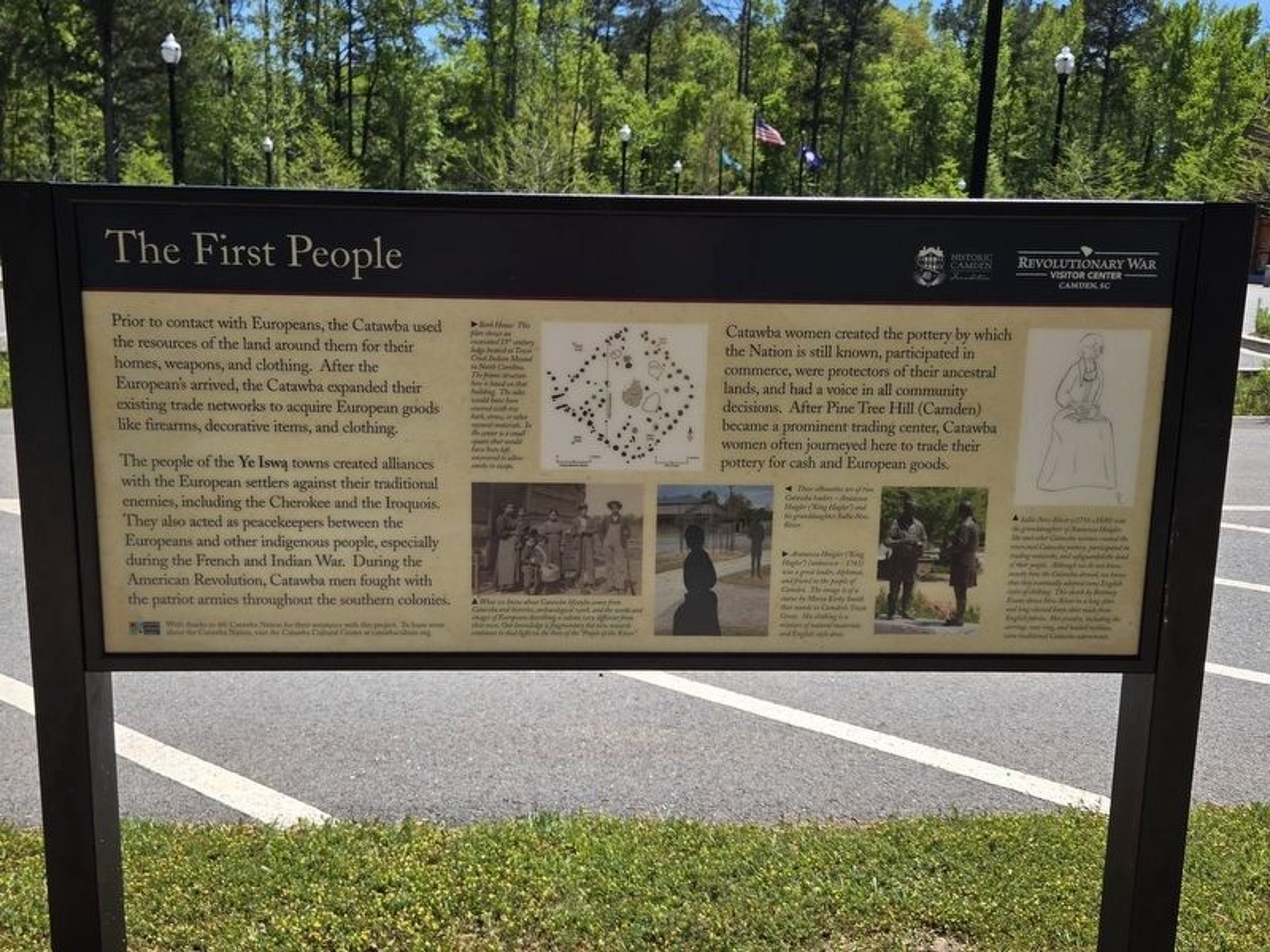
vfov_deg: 58.9
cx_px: 635
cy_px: 476
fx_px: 844
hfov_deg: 73.9
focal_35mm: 23
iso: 25
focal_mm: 5.4
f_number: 1.8
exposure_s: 1/2000
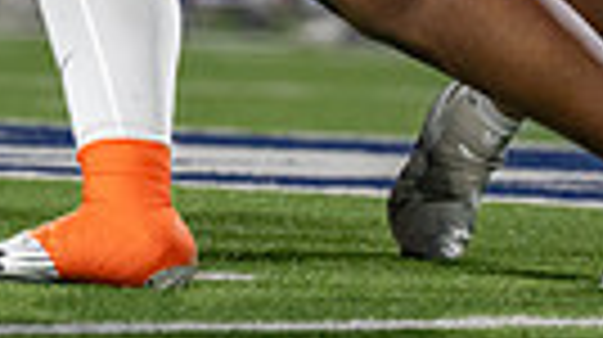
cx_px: -174
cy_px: -550
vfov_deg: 1.0
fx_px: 19963
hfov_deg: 1.7
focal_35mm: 1250
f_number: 2.8
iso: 1600
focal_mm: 200
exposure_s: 1/1250
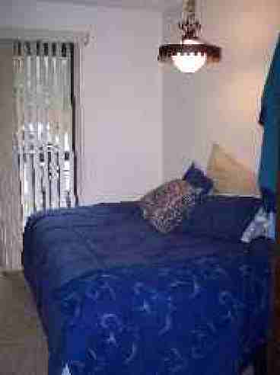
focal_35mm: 38
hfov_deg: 37.7
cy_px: 188
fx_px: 411
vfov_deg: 49.0
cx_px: 140
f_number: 2.8
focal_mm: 8
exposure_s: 1/30
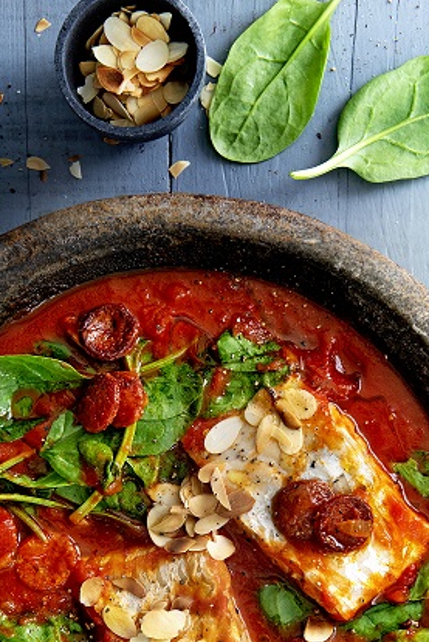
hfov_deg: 14.1
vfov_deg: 20.7
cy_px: 546
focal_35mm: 97
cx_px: 166
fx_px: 1732
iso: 500
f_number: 5.6
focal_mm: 52
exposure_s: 1/25
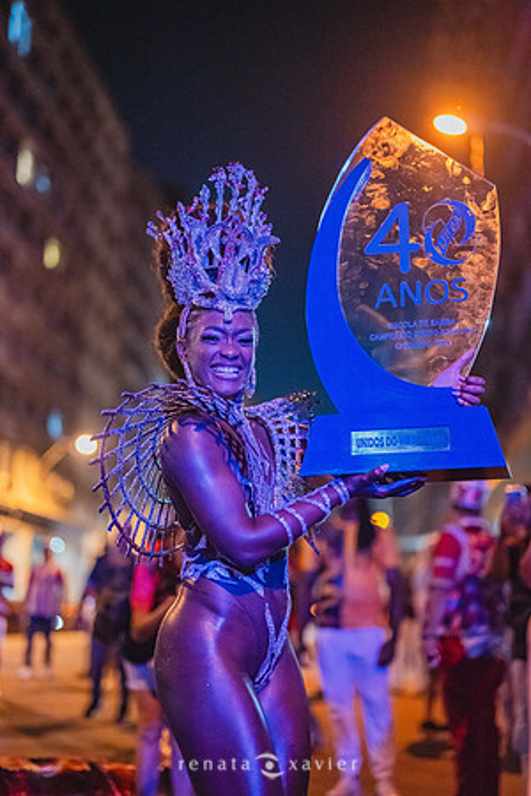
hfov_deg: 27.0
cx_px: 266
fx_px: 1106
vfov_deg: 39.6
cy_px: 398
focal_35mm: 50
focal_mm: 50
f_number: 1.2
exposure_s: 1/250
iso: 6400
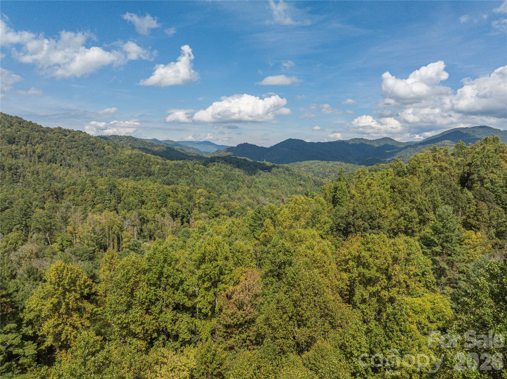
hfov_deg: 71.6
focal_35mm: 24
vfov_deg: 56.8
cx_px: 254
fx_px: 351
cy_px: 190
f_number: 4.5
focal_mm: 12.29
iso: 400
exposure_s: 1/3200
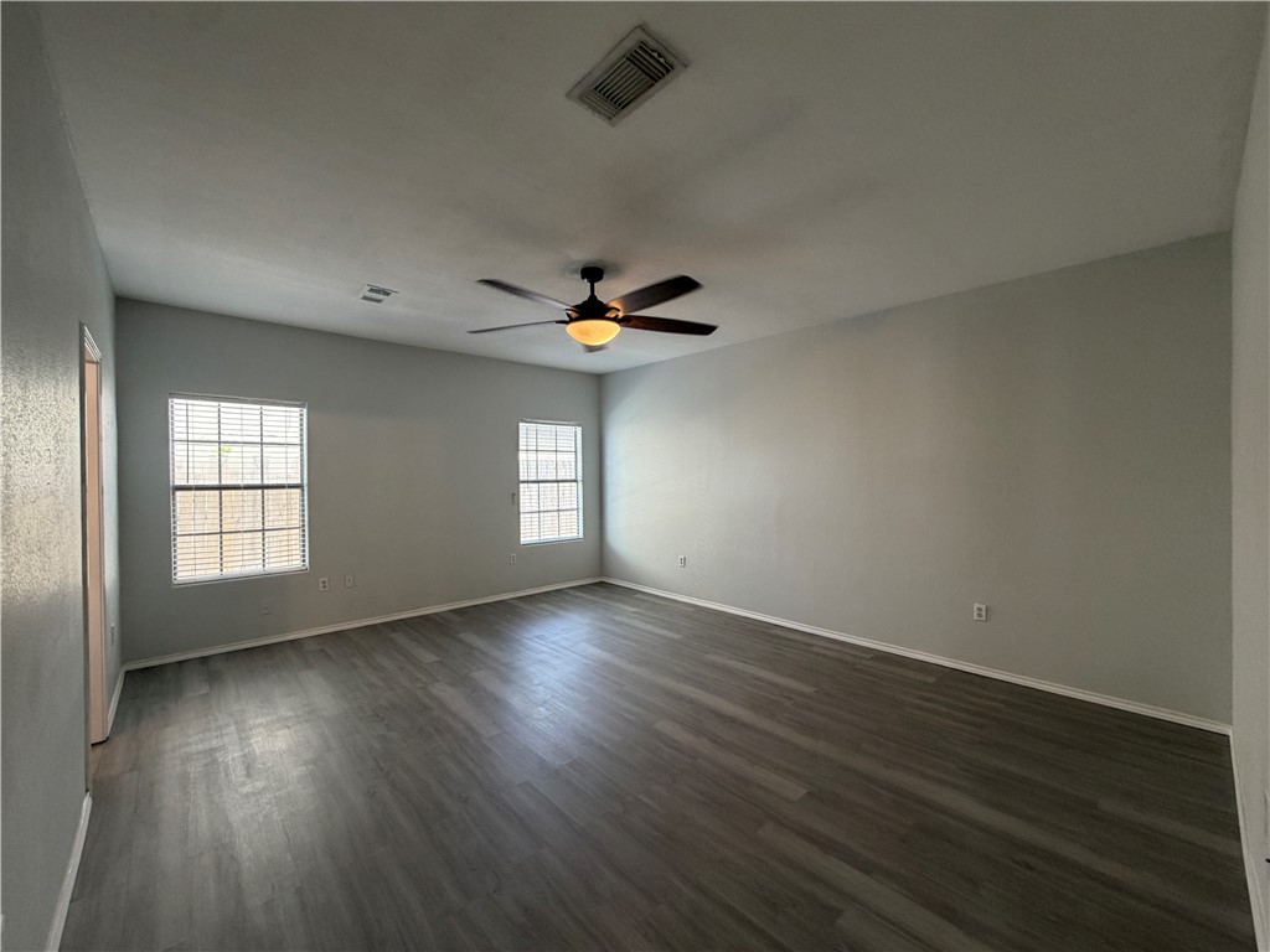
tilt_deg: -1.2
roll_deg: +0.2
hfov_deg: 102.1
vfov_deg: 85.7
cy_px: 476
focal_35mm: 14
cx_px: 635
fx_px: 514
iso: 200
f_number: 2.2
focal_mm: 2.22
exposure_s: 1/120
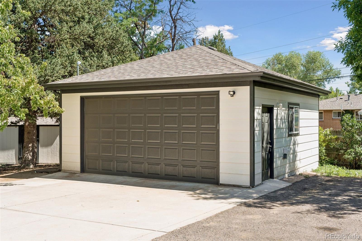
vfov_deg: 32.6
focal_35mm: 41
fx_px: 412
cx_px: 181
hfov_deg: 47.4
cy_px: 120
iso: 400
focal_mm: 41
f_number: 9
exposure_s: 1/500
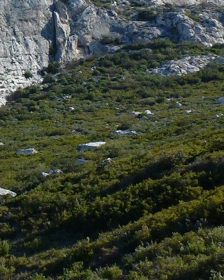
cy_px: 98
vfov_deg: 26.0
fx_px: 605
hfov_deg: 17.3
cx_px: -174
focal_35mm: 73
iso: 100
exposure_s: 1/640
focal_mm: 4.3
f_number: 4
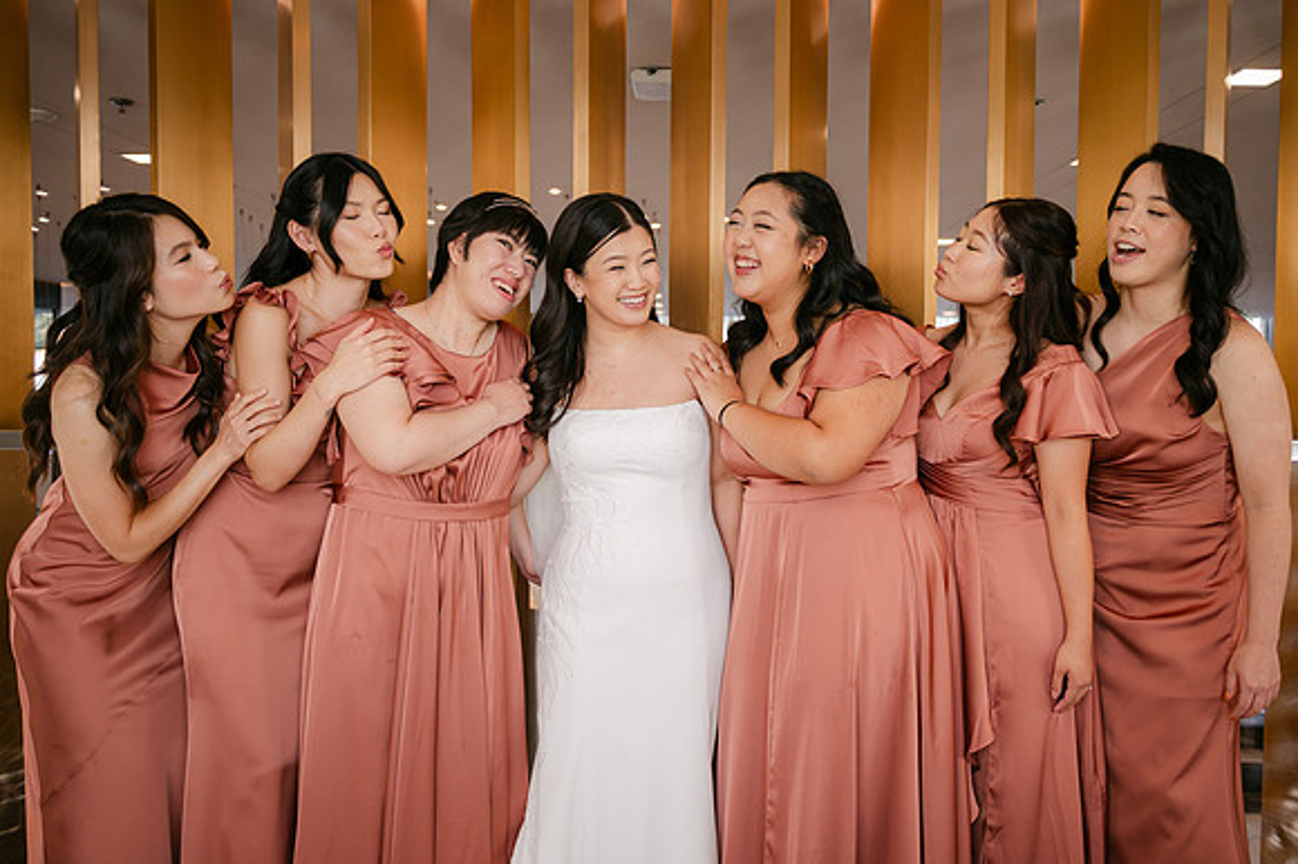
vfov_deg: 45.4
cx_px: 654
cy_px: 428
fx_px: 1033
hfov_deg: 64.3
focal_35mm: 29
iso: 280
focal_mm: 28
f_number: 2.8
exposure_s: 1/250
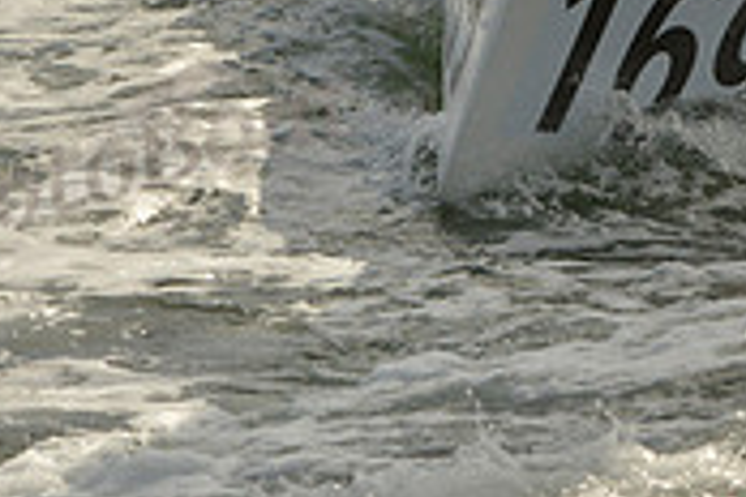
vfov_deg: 5.9
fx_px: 4828
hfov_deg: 8.8
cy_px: -131
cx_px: 695
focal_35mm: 233
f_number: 11
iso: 400
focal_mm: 70
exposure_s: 1/2000
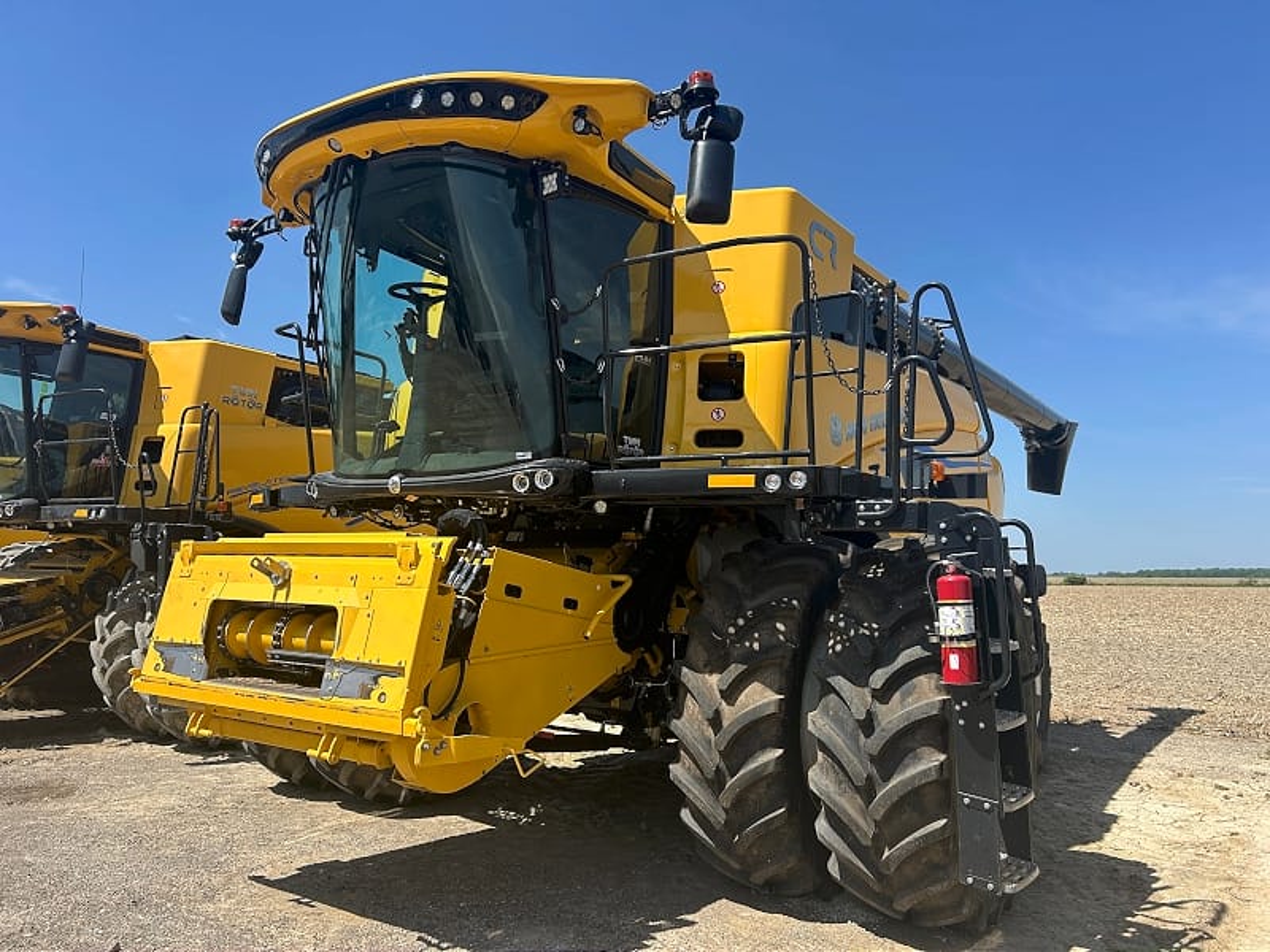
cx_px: 635
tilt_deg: +6.5
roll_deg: +0.2
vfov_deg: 53.1
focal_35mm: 26
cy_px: 476
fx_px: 954
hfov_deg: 67.3
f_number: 1.5
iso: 50
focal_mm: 5.7
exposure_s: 1/3165
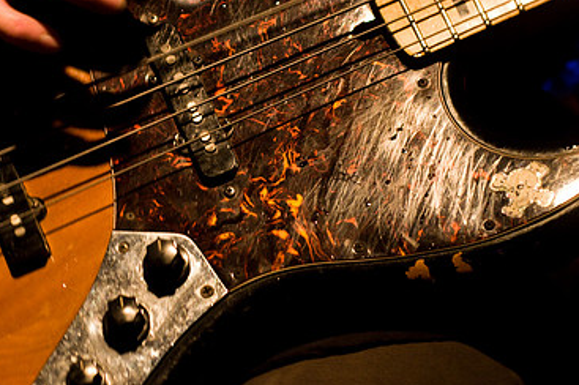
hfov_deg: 12.4
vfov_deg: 8.3
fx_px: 2667
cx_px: 232
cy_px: 166
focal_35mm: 166
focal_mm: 70
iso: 1000
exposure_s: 1/80
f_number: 2.8
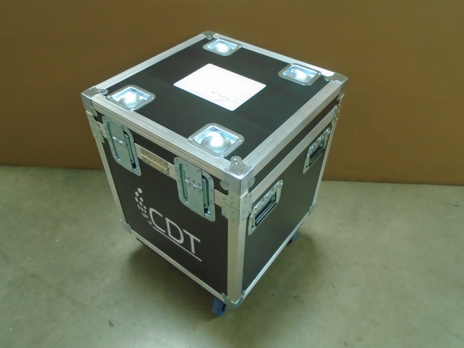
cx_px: 232
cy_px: 174
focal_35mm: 26
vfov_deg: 53.1
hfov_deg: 67.3
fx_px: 349
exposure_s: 1/30
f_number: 3.2
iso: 320
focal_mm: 4.6
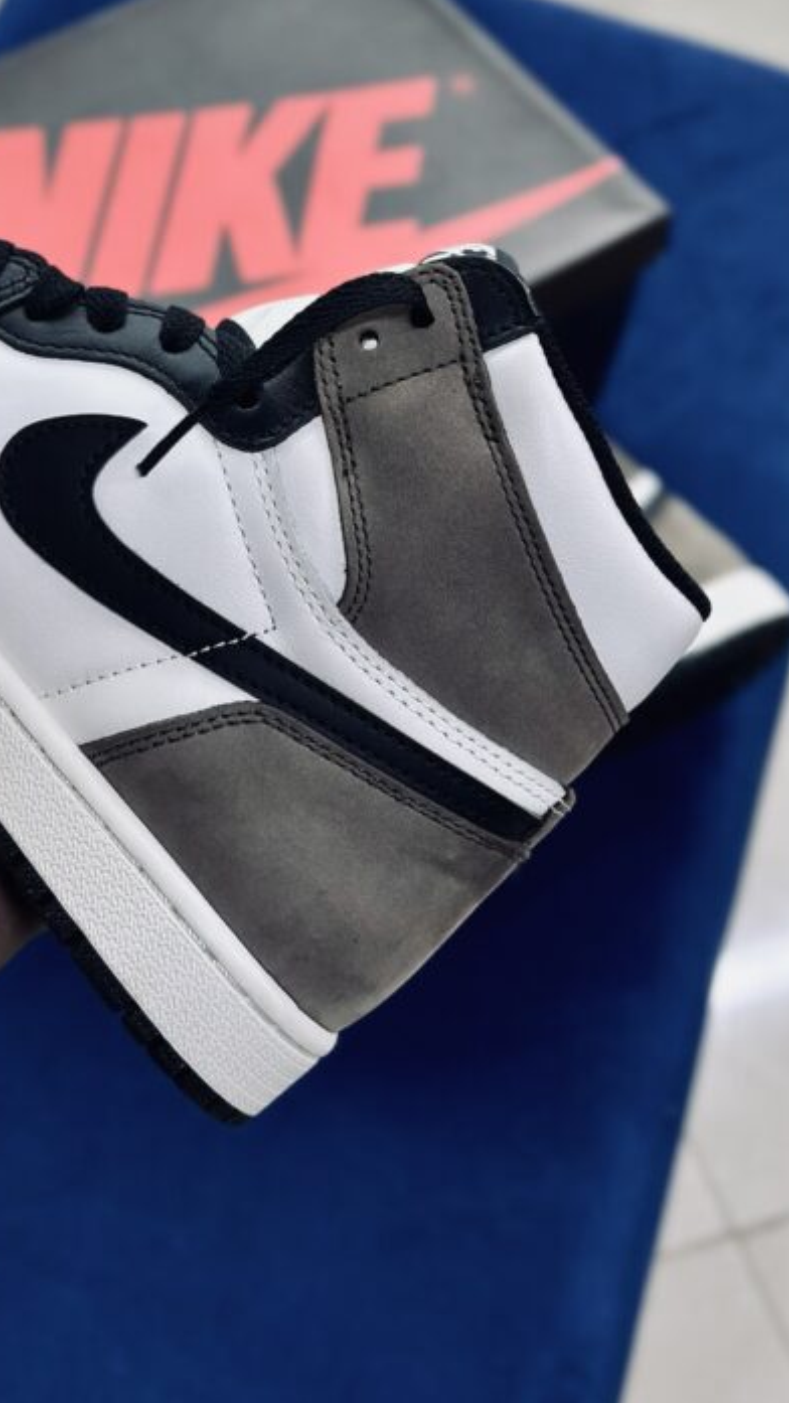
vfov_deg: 30.1
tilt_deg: -55.2
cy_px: 547
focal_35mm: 70
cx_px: 99
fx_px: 2604
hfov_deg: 17.0
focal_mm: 6.86
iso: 80
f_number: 1.78
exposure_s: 1/100
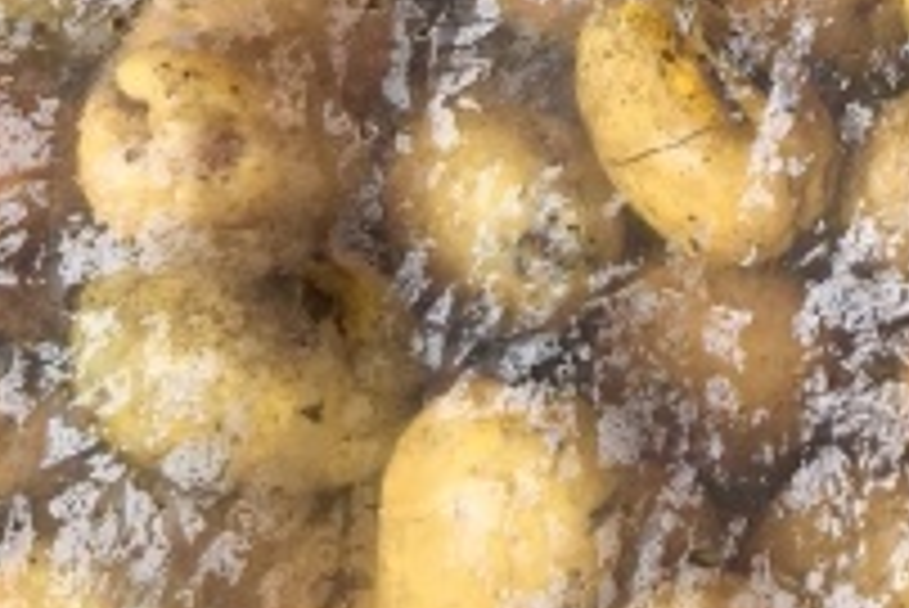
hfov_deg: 13.5
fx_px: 3740
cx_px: 1044
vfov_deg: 9.3
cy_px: 200
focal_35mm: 148
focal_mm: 5.75
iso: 320
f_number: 1.4
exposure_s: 1/33.3
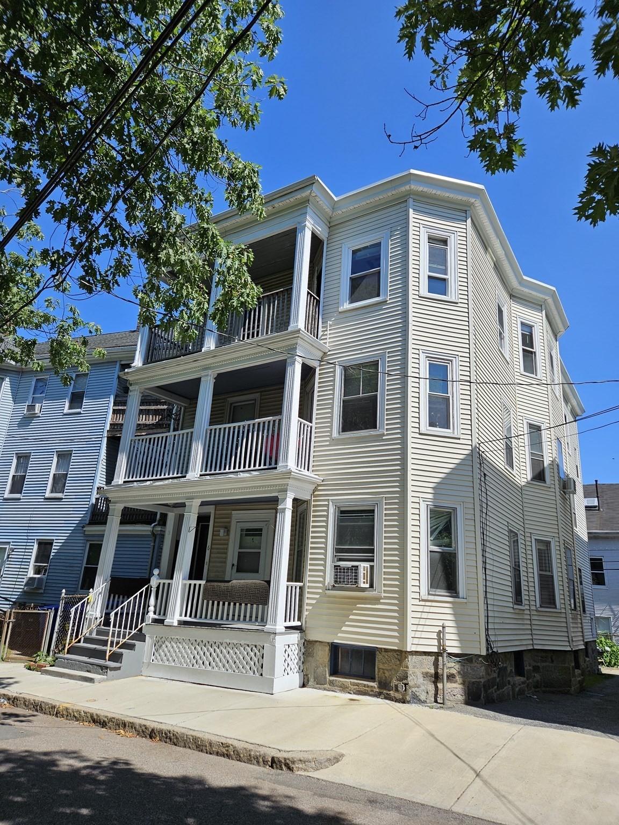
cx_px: 310
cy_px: 412
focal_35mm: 23
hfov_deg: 58.9
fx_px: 548
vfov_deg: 73.9
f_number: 1.8
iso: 25
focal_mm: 5.4
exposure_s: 1/2016
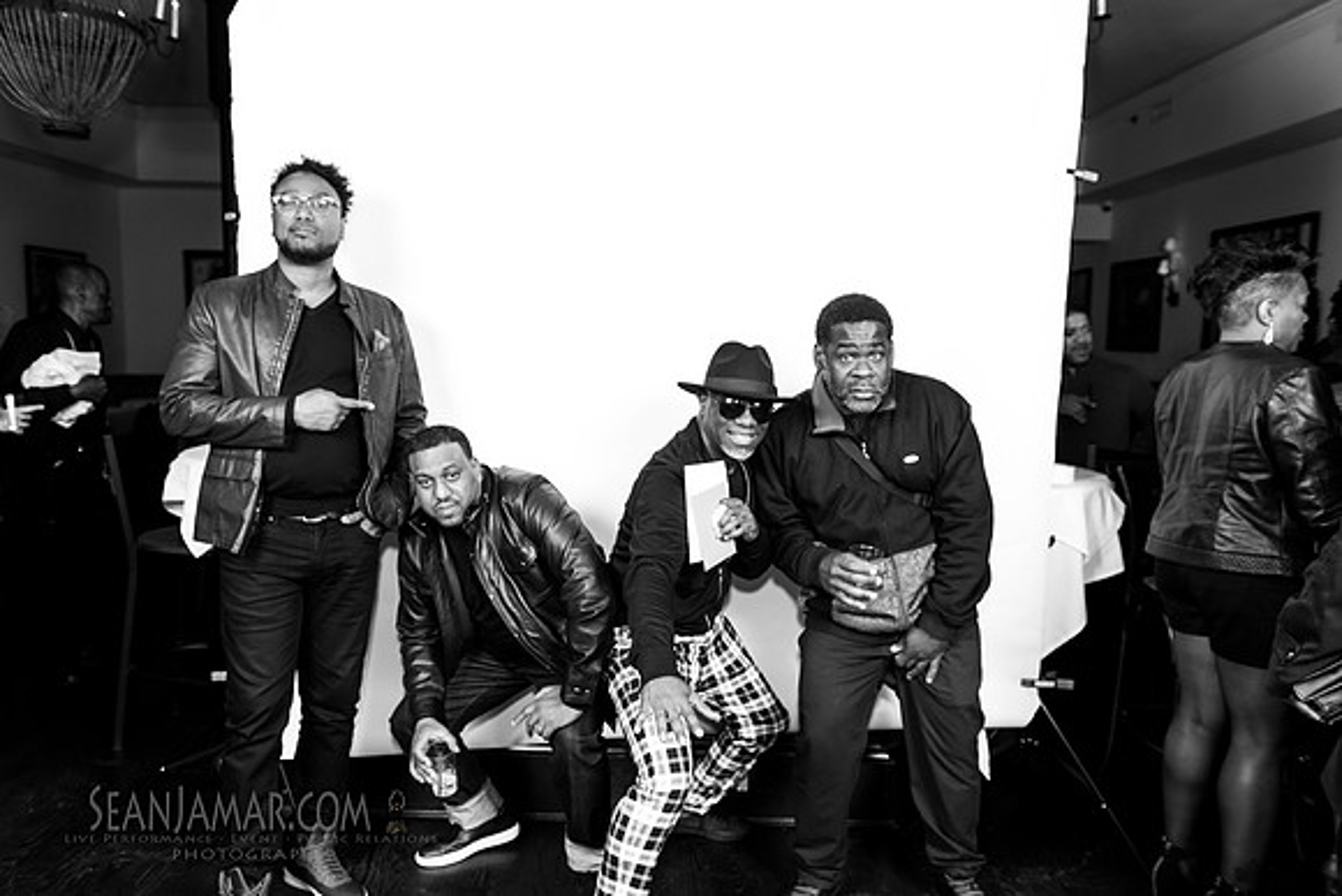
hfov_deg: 67.4
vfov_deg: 48.0
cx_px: 671
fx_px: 1007
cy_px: 448
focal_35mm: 27
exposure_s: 1/200
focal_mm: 27
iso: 500
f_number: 4
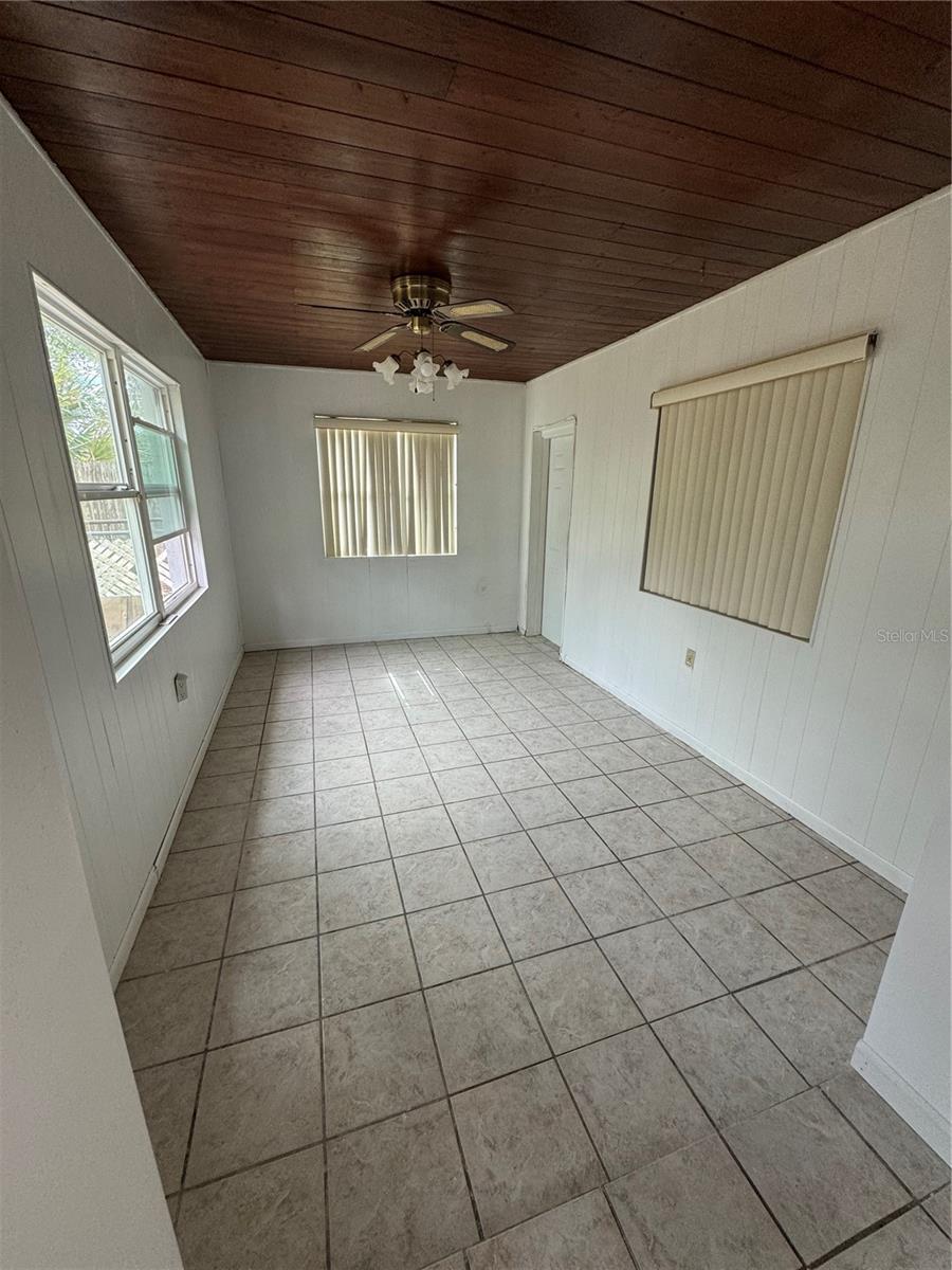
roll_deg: +0.7
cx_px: 476
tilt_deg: -15.5
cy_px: 635
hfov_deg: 85.7
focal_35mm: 14
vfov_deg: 102.1
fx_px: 513
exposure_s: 1/99
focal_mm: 2.22
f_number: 2.2
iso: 125
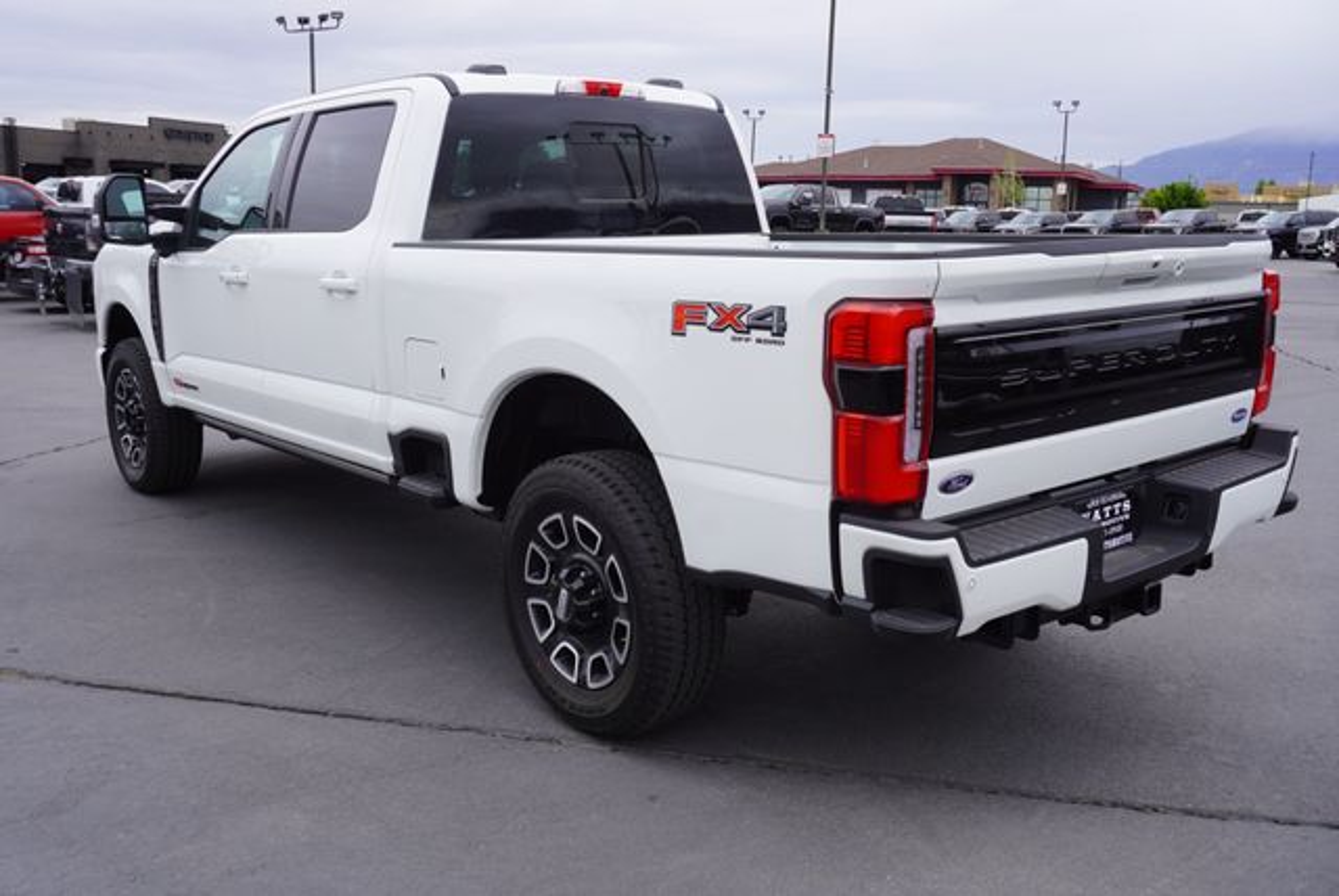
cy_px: 448
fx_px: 1173
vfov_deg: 41.8
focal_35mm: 32
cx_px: 670
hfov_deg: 59.4
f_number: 9
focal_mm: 21
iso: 100
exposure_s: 1/125
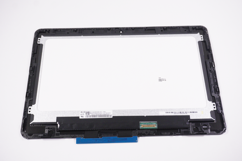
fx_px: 272
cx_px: 121
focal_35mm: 40
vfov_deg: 33.0
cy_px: 80
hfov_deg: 48.0
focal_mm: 27
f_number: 6.3
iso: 4000
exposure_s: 1/2000
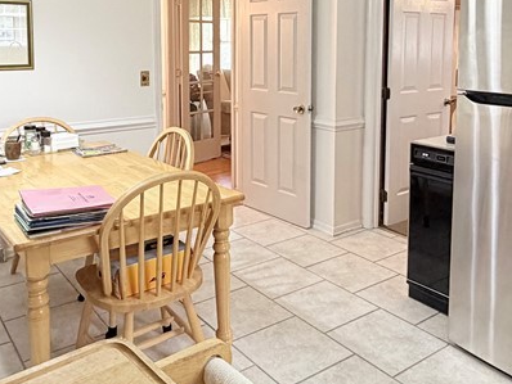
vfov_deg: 38.6
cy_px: 95
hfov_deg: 51.3
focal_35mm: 36
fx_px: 533
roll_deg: +0.6
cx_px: 255
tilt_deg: -5.4
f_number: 2.2
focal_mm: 2.22
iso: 250
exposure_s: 1/60
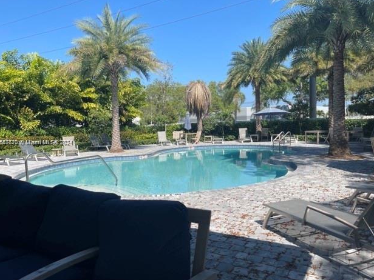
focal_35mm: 27
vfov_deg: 51.4
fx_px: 292
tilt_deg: -3.5
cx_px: 183
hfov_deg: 65.3
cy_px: 143
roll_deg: +1.8
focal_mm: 5.1
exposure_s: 1/3086
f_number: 1.6
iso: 32
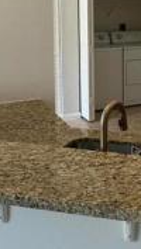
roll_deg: +0.9
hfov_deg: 17.9
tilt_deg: -7.0
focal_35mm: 62
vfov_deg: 32.6
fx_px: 411
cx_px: 197
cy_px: 41
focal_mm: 2.22
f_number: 2.2
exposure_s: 1/120
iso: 100
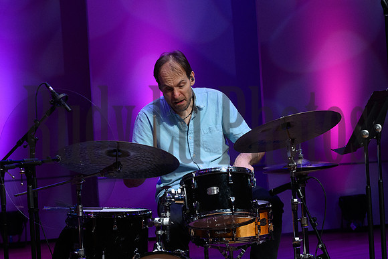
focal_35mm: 262
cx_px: 194
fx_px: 2824
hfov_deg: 7.9
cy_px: 130
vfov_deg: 5.2
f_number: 8
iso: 3200
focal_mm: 175
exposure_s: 1/320
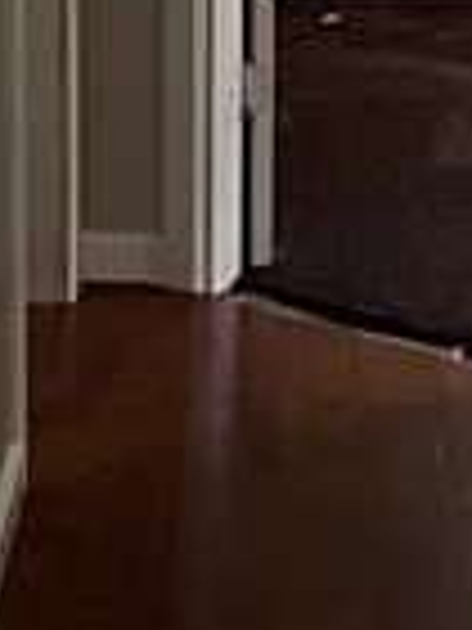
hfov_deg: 10.3
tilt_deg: -5.8
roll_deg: -0.3
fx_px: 2600
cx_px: 472
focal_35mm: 143
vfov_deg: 13.3
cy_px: -202
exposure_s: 1/60
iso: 500
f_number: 1.5
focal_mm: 5.7
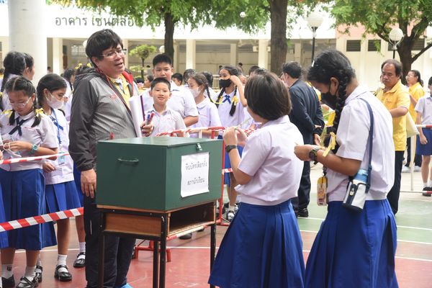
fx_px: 984
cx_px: 216
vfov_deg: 16.7
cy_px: 144
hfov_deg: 24.8
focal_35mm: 82
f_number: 8
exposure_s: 1/125
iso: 800
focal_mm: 82
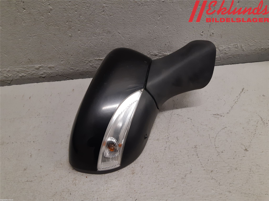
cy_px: 100
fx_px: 202
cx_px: 134
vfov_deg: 53.1
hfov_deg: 67.3
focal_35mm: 26
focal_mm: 3.93
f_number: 1.7
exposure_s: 1/50
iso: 125
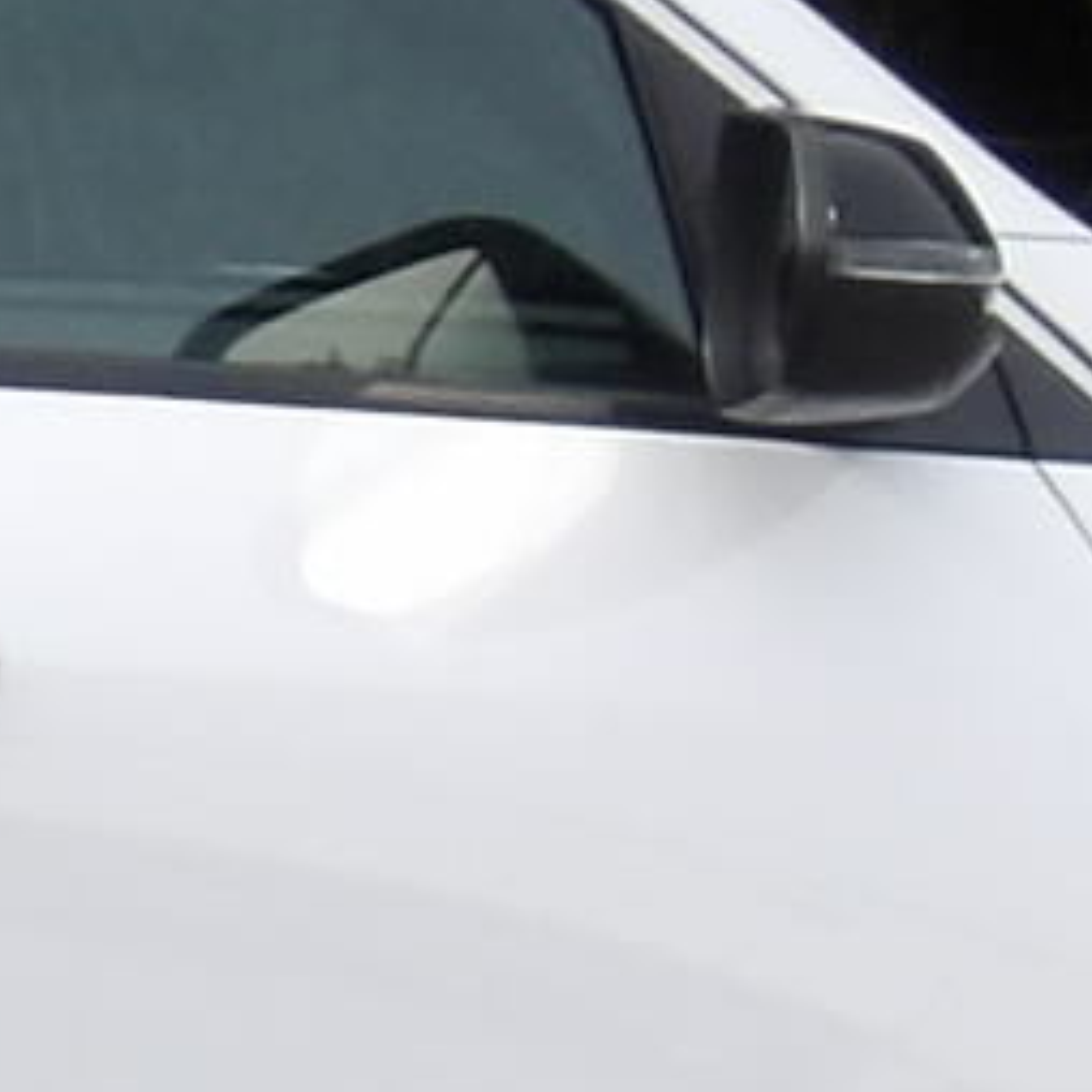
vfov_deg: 0.9
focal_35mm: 2002
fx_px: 71452
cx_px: -2132
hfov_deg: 0.9
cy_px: 684
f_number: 5.6
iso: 100
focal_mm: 39.8
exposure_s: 1/192
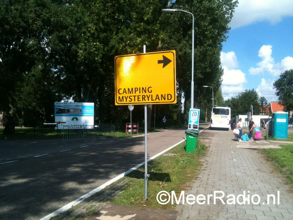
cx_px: 146
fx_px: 296
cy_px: 110
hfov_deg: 52.6
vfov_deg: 40.7
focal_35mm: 35
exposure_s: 1/997
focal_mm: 3.85
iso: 64
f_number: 2.8
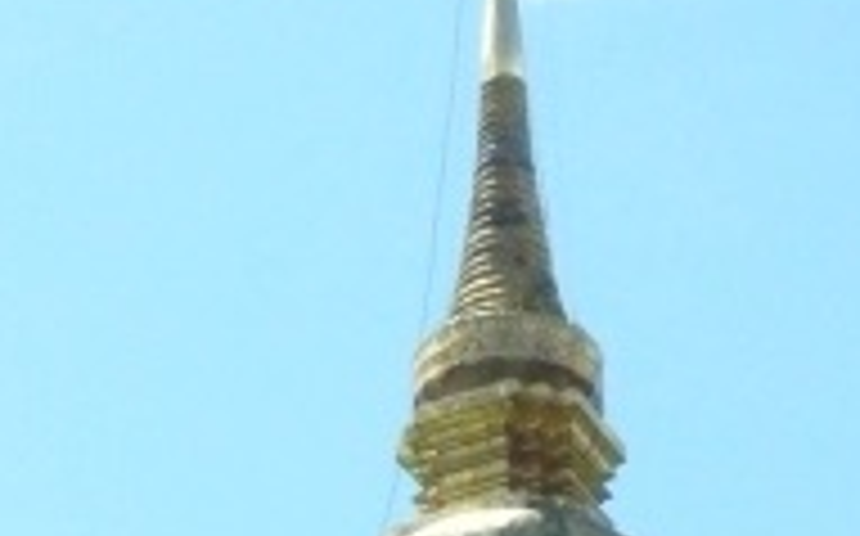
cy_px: 1284
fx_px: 5409
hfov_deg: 9.1
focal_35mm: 231
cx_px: 126
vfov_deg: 5.5
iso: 800
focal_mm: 8.5
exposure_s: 1/2000
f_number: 6.3
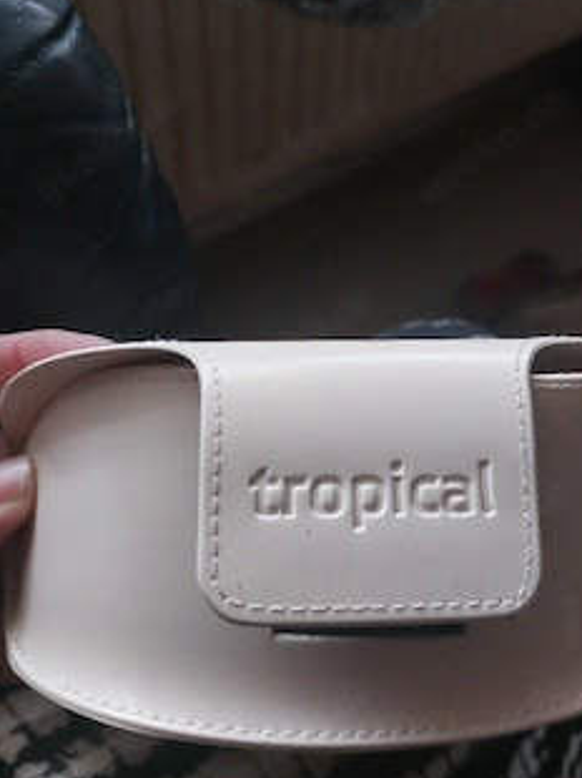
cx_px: 354
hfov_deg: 45.1
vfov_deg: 58.4
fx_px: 696
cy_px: 369
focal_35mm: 31
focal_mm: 5.23
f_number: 1.8
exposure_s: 1/50
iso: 250
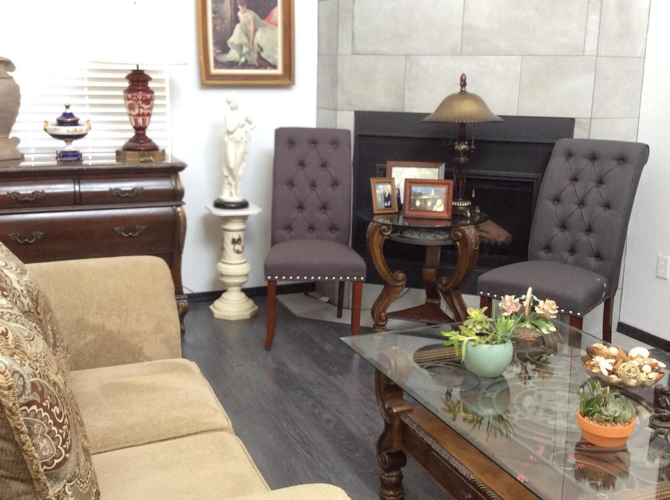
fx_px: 773
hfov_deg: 46.9
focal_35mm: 40
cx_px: 324
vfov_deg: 35.8
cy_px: 228
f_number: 2.4
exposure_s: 1/24
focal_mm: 3.3
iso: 64
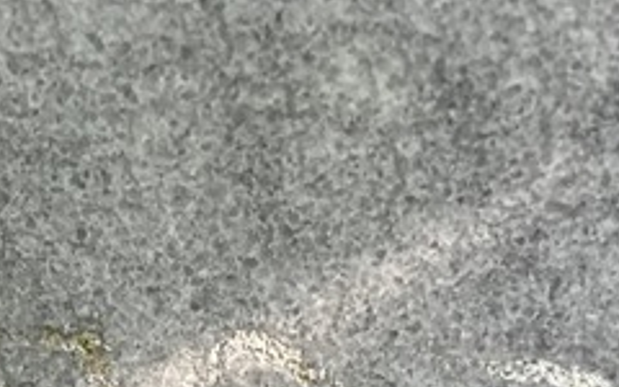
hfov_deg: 22.5
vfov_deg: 13.4
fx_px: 1552
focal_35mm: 92
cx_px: 248
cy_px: 580
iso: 100
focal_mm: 5.7
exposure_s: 1/121
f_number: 1.5
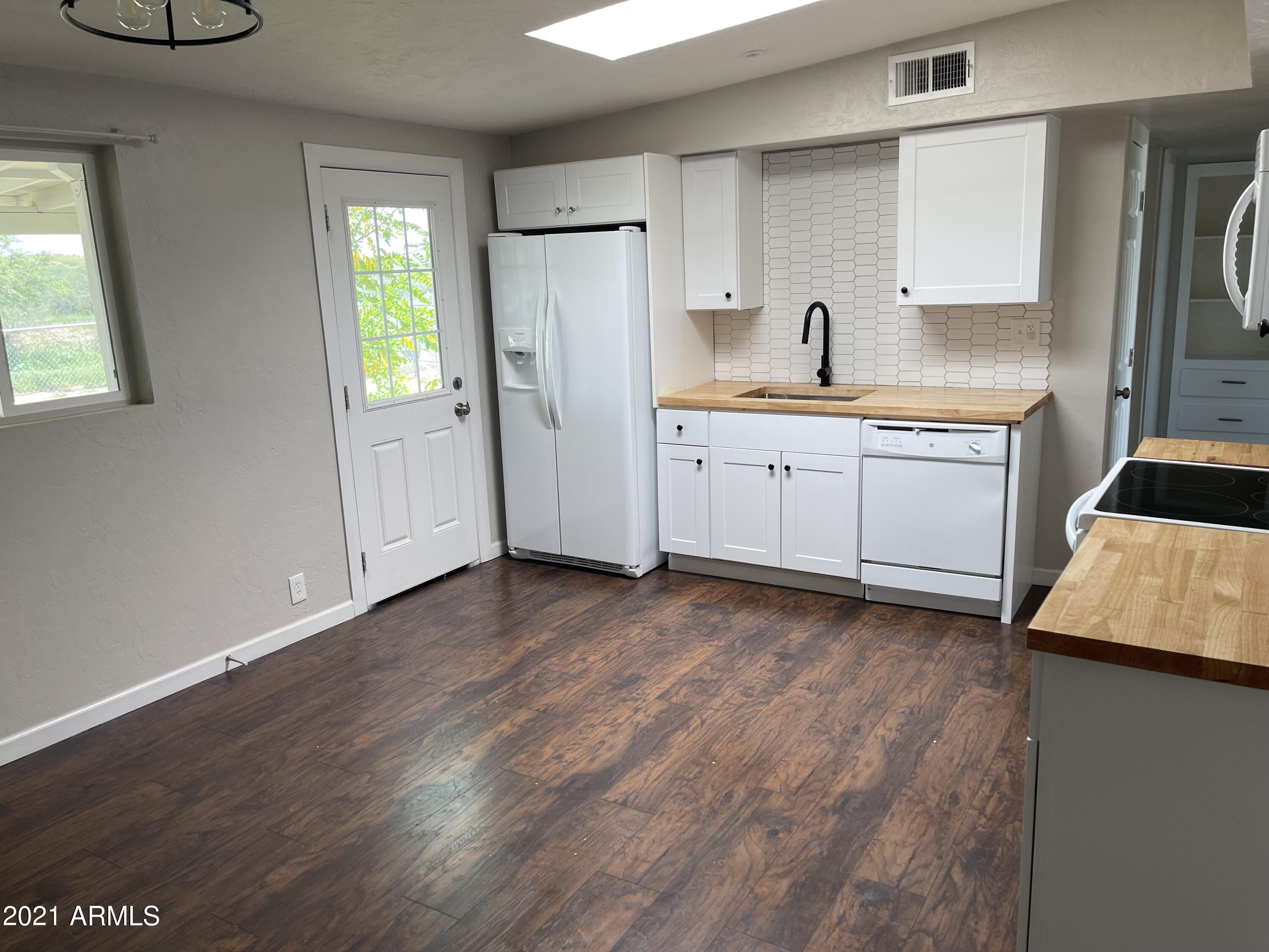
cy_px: 476
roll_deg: +2.7
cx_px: 634
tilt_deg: -12.5
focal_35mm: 26
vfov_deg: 53.1
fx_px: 953
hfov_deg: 67.3
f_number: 1.6
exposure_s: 1/121
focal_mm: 5.1
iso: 40
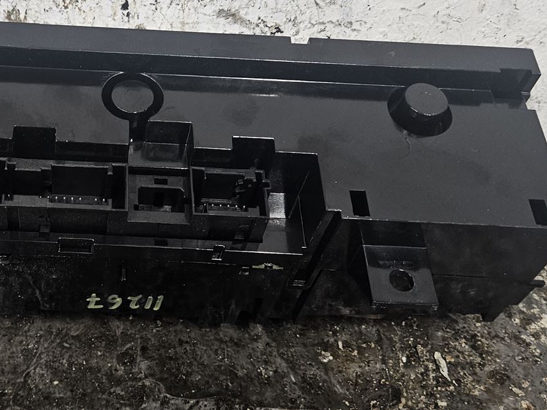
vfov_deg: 26.4
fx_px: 869
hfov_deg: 33.6
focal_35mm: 55
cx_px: 84
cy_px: 133
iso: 320
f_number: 1.8
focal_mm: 5.4
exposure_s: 1/100
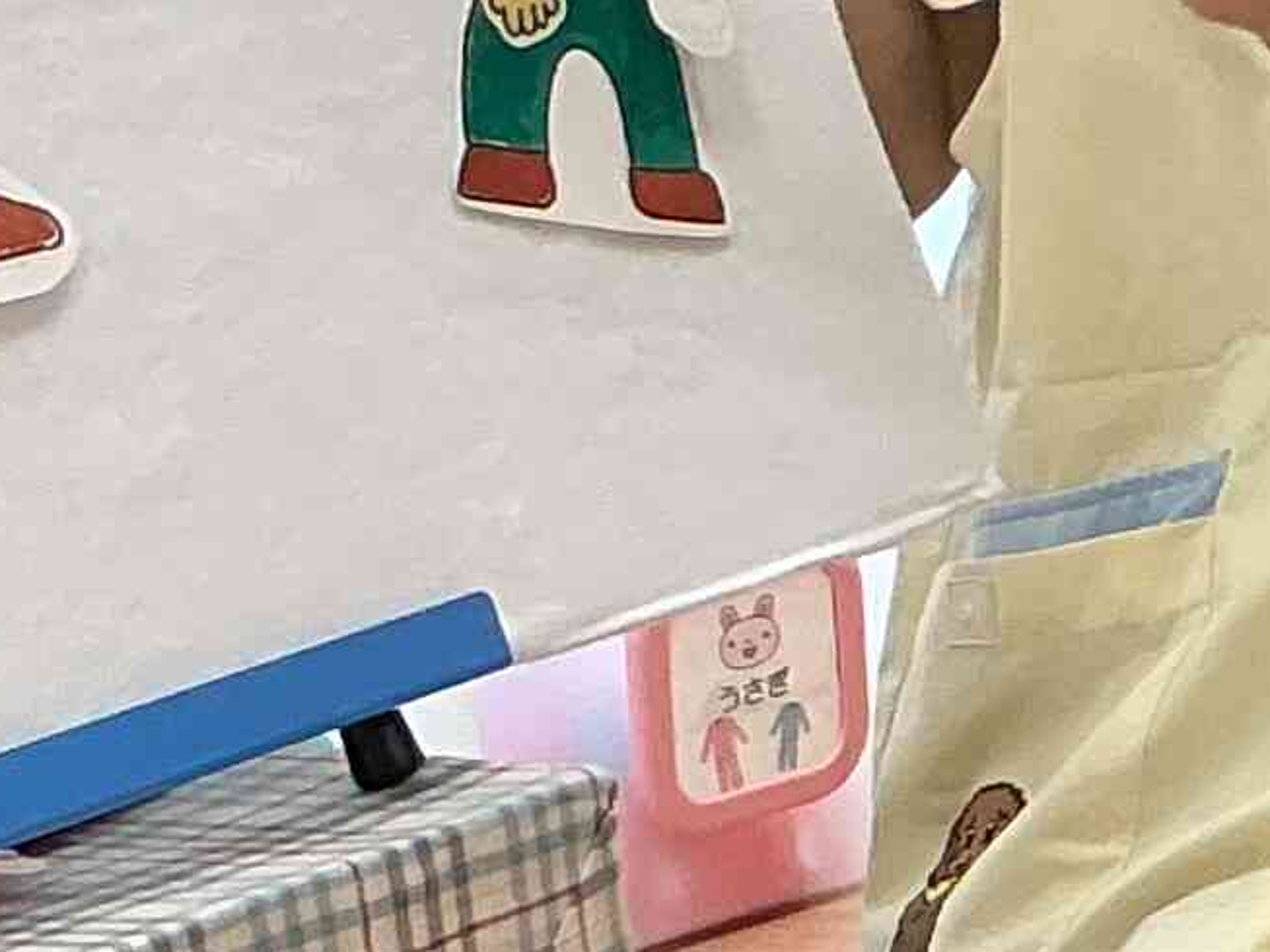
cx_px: 3211
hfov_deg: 9.6
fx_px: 6568
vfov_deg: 8.3
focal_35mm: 179
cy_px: 511
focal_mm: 3
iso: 25
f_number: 1.8
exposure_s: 1/120
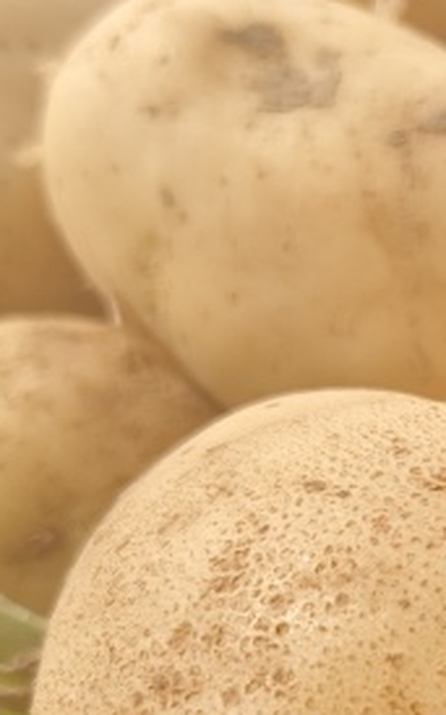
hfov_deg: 12.0
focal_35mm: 95
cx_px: 947
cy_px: 682
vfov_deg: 21.3
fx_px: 1849
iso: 50
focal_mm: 5.56
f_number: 1.88
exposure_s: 1/626
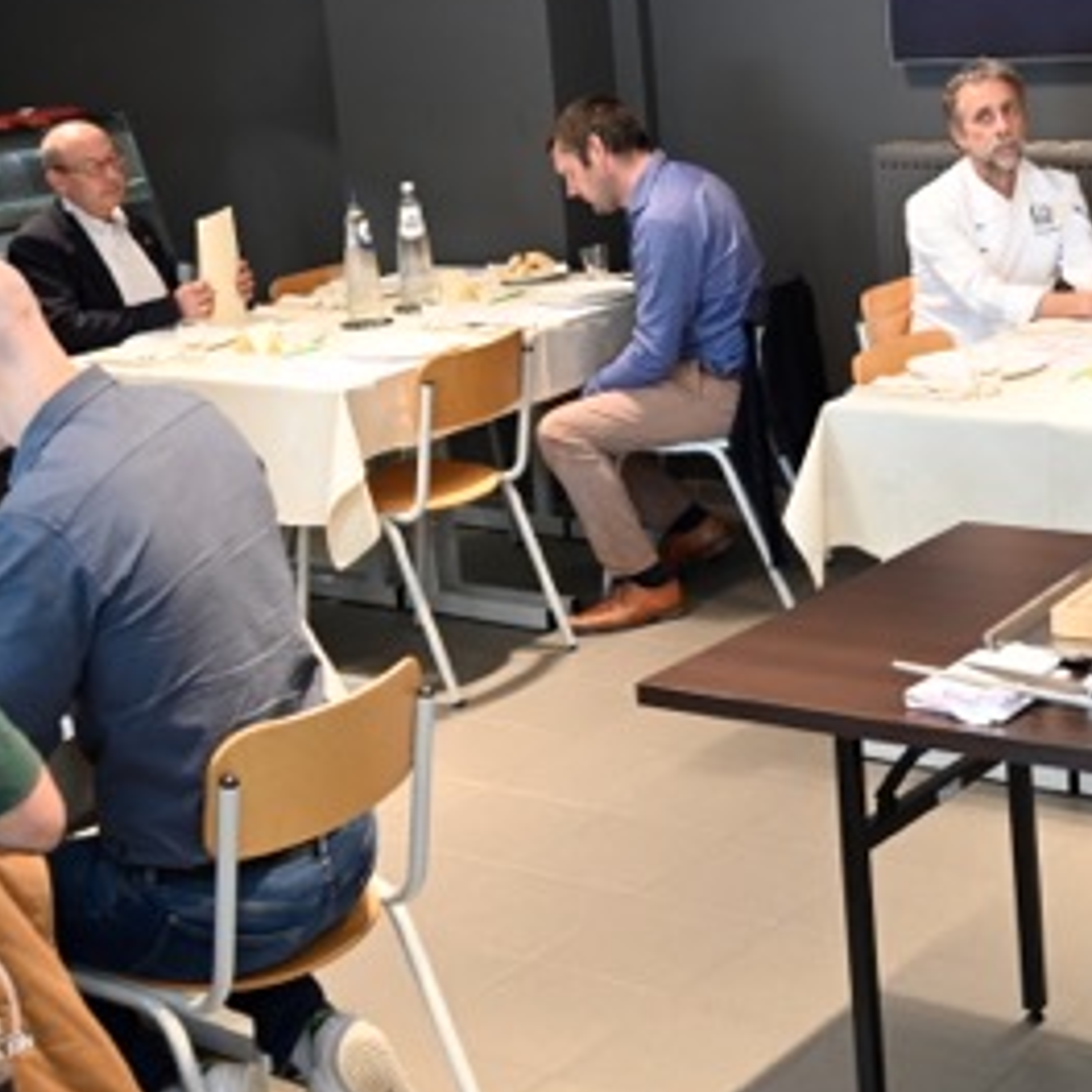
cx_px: 645
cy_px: 356
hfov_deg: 24.6
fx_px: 2498
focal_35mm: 70
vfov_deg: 24.5
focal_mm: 34
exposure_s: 1/125
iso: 1800
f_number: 4
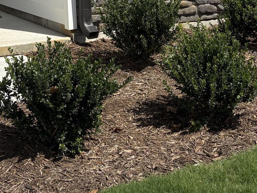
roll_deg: -0.1
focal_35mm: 88
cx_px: 47
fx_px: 654
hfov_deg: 21.9
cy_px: -110
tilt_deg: +3.2
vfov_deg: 15.3
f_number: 1.6
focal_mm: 5.96
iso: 50
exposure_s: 1/6993
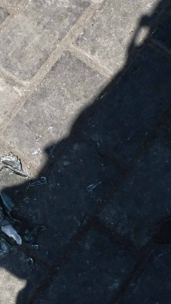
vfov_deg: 25.9
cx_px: 33
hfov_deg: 14.7
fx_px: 661
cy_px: 159
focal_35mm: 82
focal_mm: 21.1
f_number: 13
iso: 3200
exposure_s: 1/1600
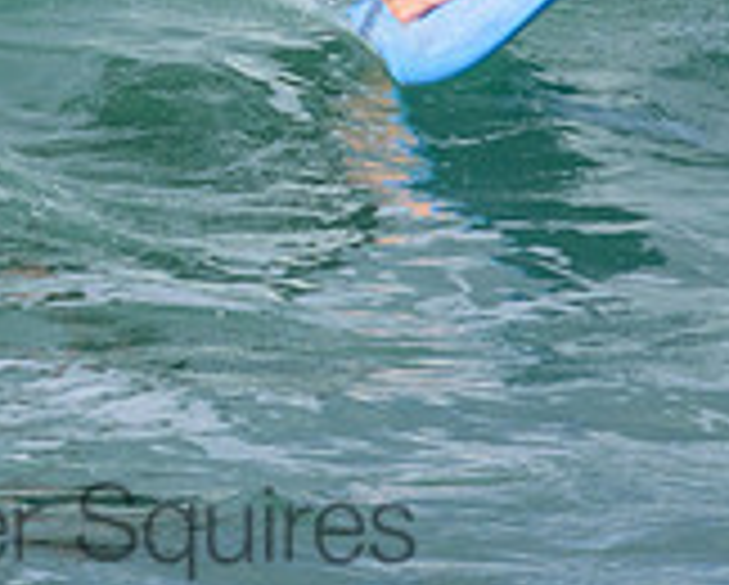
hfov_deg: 0.7
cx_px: 68
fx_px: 58022
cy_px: -223
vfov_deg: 0.6
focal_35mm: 2686
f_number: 11
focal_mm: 800
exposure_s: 1/2000
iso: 1600
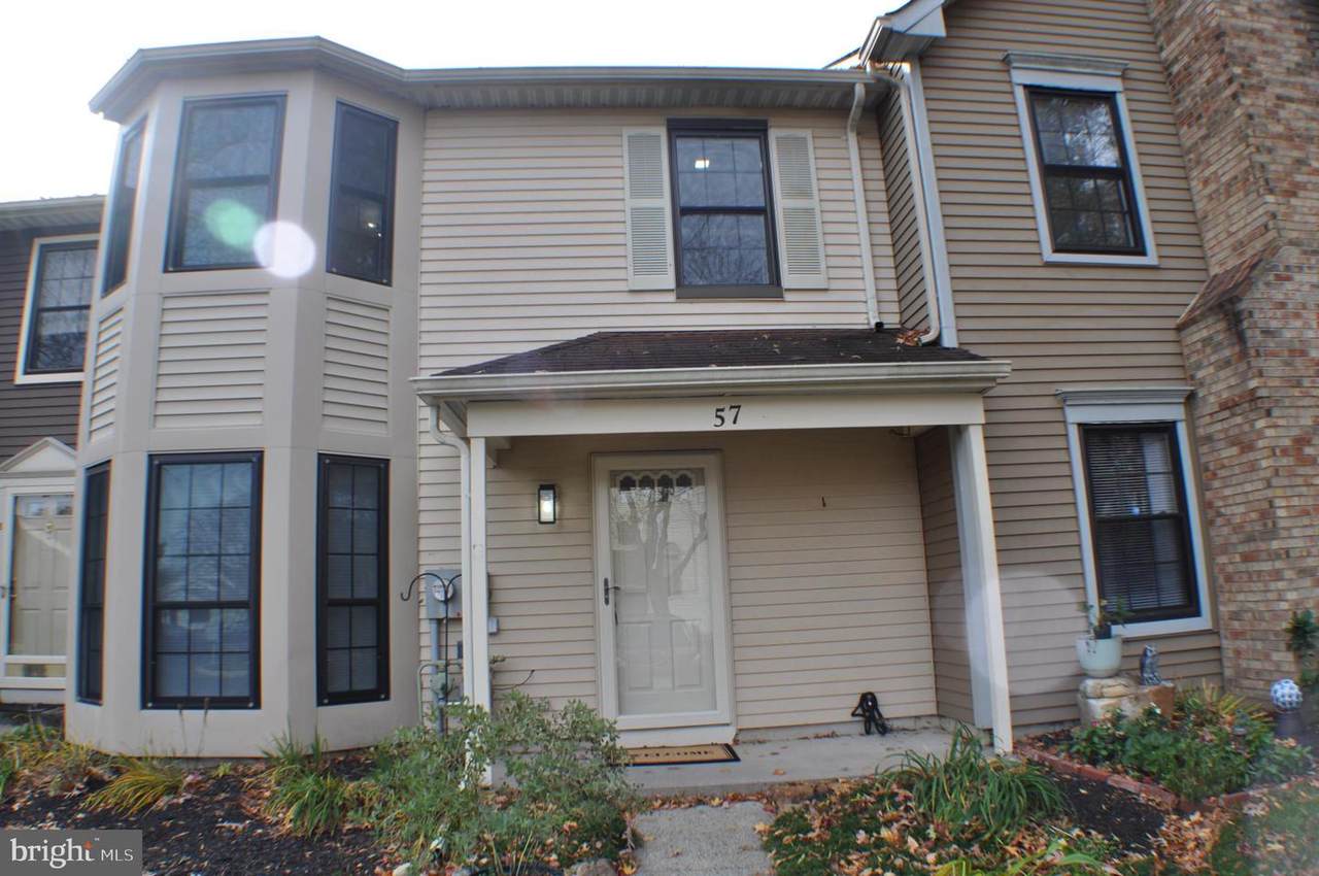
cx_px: 660
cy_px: 438
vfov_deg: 43.5
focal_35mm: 30
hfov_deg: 62.0
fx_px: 1098
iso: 200
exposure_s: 1/160
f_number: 6.3
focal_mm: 20
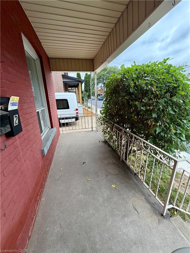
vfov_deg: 102.1
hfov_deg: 85.7
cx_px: 95
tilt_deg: -17.2
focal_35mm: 14
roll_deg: +0.8
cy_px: 126
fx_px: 102
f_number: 2.2
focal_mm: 2.22
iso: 50
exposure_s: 1/170
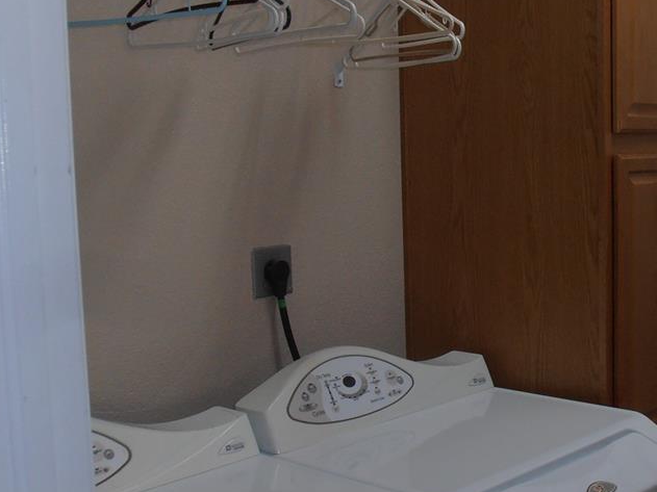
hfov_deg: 31.5
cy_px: 270
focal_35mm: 60
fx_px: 1139
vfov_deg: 24.4
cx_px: 507
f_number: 3.9
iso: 125
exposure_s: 1/40
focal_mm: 6.61
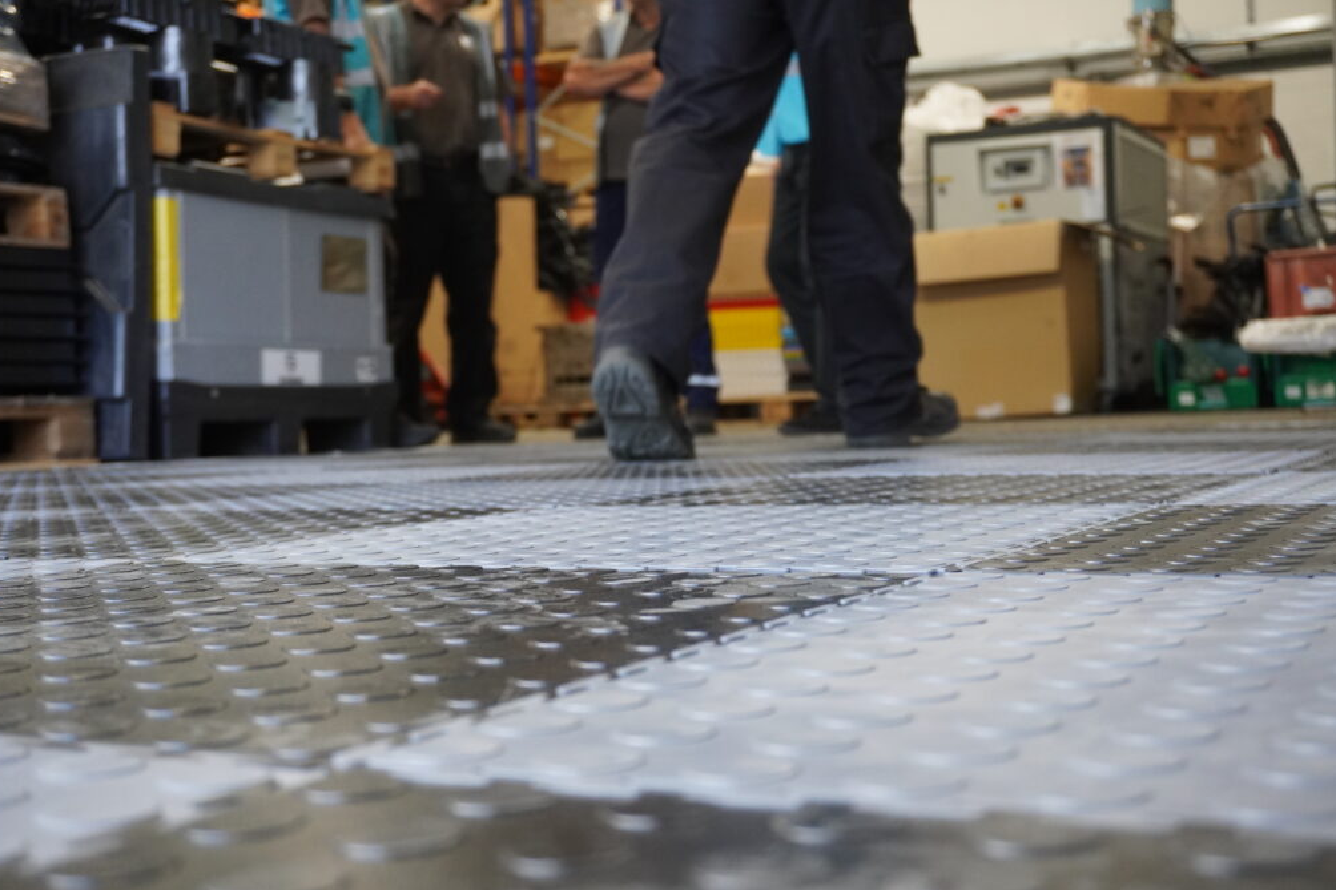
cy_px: 453
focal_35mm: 51
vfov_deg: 26.7
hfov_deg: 39.2
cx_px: 663
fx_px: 1874
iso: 1600
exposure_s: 1/160
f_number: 5
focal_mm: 33
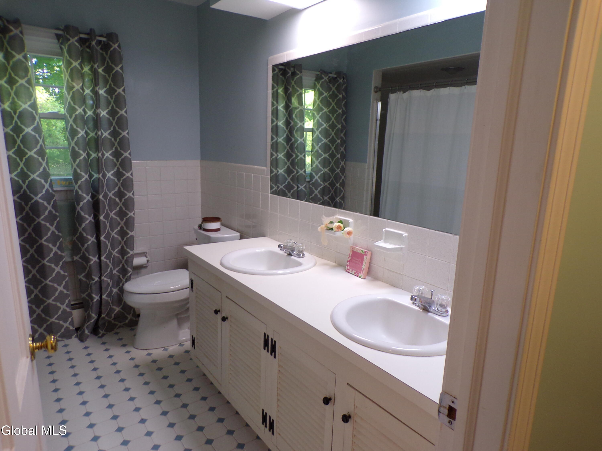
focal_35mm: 24
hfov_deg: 71.6
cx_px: 301
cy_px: 226
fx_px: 417
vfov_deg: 56.8
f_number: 3
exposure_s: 1/34
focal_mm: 4.3
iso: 146
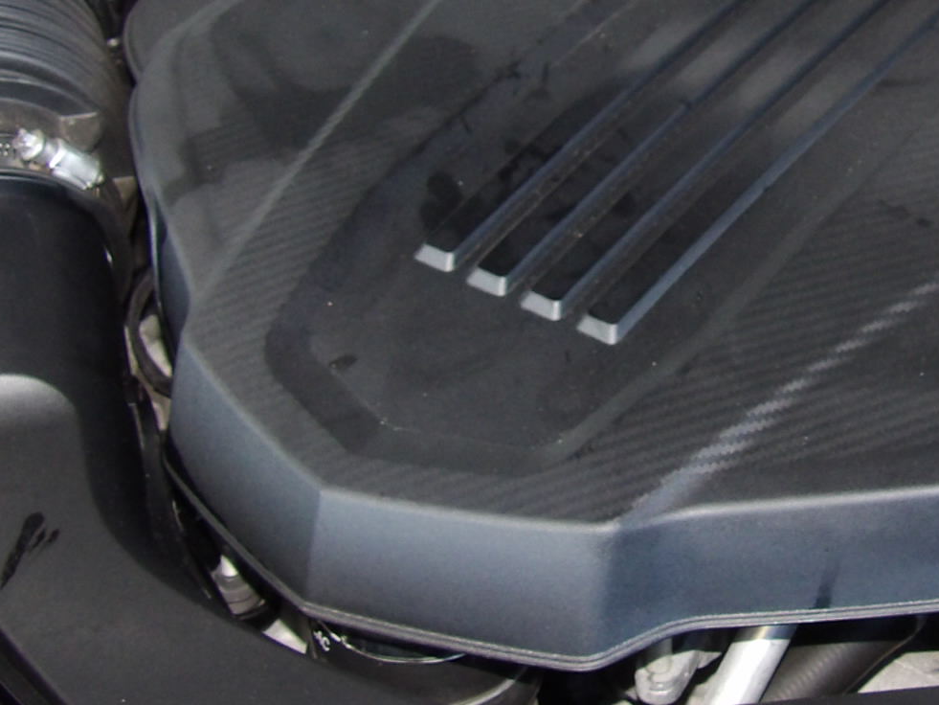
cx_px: 735
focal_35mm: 103
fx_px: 2794
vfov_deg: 14.3
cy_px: 241
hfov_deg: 18.9
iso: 200
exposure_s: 1/32
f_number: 3.7
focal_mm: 7
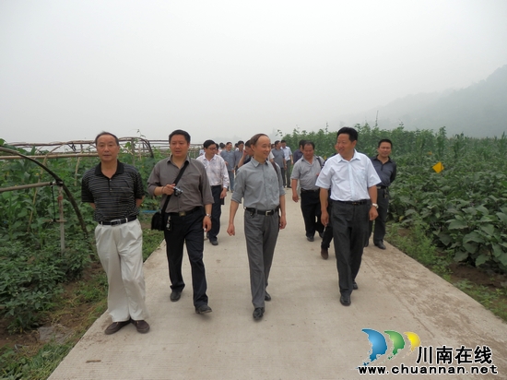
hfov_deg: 69.4
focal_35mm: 25
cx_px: 254
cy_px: 190
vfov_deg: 54.8
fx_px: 366
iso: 80
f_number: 3
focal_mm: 4.5
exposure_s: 1/400
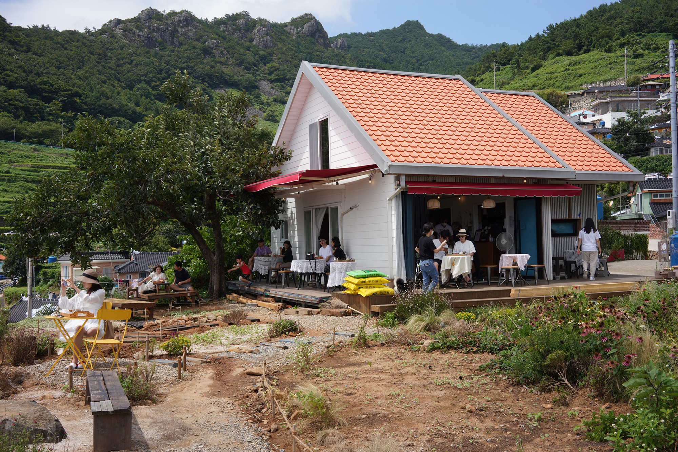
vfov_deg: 37.9
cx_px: 339
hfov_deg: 54.4
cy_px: 226
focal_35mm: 35
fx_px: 659
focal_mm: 35
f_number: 11
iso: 100
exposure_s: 1/125
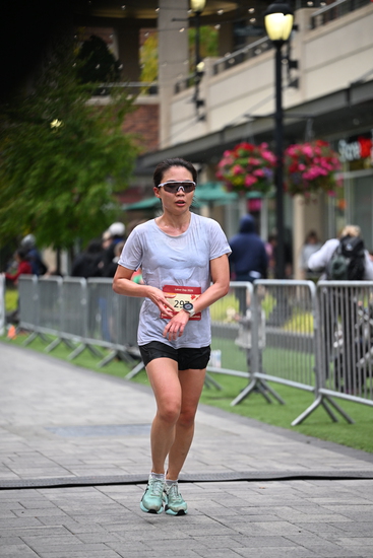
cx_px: 186
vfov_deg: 17.1
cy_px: 279
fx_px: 1864
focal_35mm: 120
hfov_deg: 11.4
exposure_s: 1/2500
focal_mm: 120
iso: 1250
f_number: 2.8
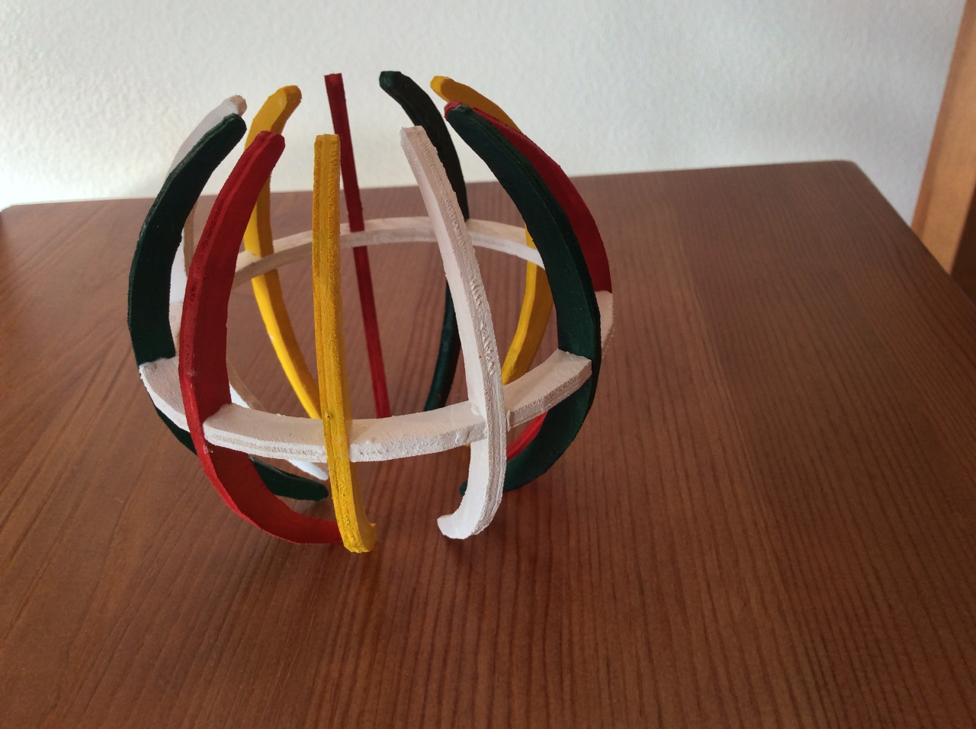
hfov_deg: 56.9
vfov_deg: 44.1
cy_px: 364
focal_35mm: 32
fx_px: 901
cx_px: 488
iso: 50
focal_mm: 3.3
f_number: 2.4
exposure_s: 1/50
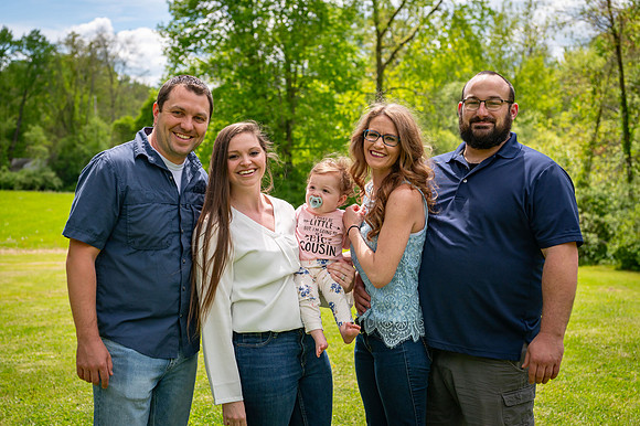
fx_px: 977
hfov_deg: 36.3
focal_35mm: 55
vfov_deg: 24.6
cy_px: 213
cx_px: 320
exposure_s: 1/3200
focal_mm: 55
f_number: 5
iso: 400
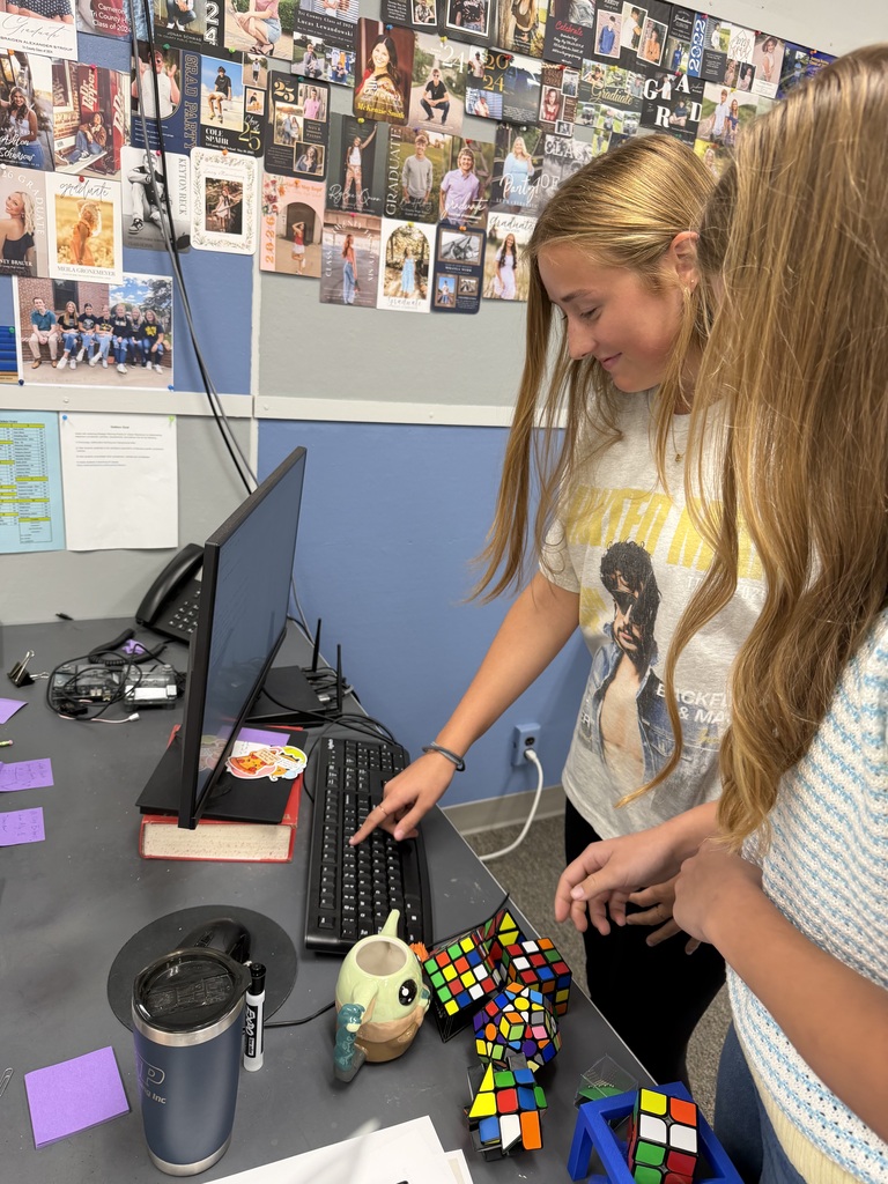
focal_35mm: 24
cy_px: 592
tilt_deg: -18.7
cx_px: 444
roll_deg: -6.8
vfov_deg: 71.6
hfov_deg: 56.8
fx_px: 821
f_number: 1.78
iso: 125
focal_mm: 6.76
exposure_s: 1/60
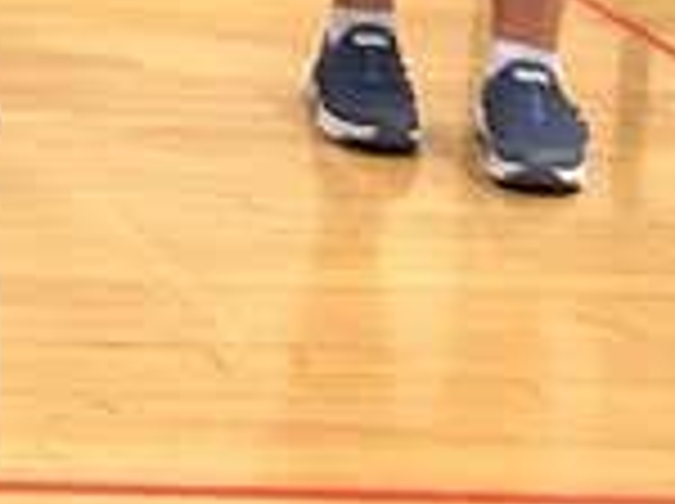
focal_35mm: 178
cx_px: -720
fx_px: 3465
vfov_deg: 7.8
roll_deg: -1.6
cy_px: -666
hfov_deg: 10.2
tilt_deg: -3.3
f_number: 1.5
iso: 100
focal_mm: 5.7
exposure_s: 1/60
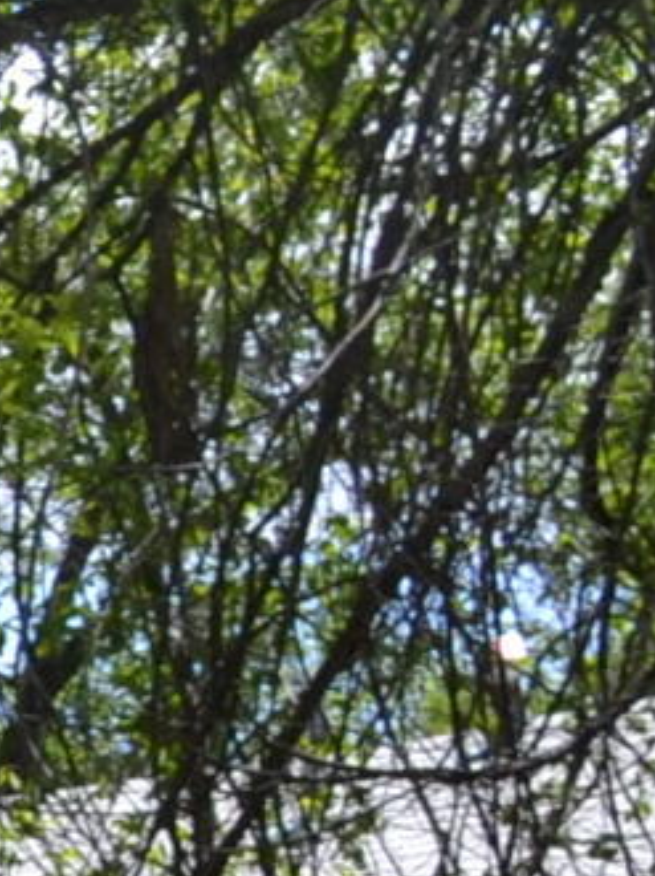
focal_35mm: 315
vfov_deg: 6.3
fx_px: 7957
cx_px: -2426
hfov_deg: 4.2
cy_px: 948
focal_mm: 24
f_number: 6.3
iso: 100
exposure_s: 1/160
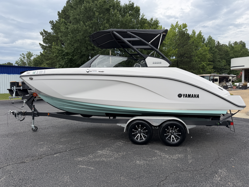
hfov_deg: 71.6
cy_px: 94
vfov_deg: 56.8
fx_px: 173
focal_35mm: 24
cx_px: 124
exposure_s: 1/3584
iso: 80
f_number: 1.78
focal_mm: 6.76
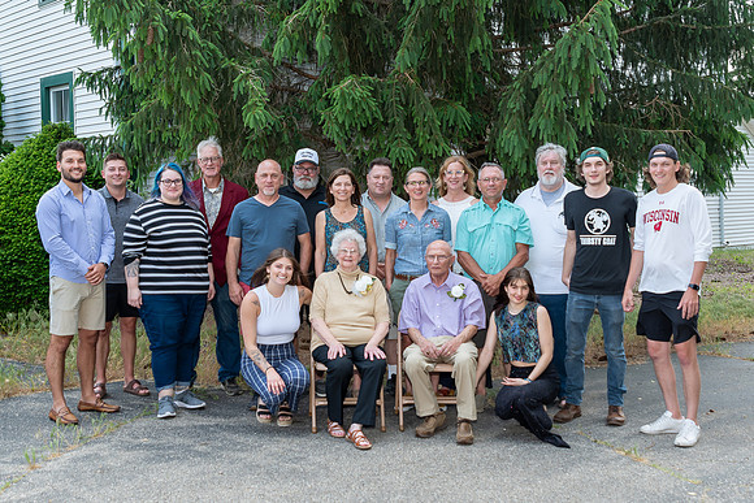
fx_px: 883
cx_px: 382
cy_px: 255
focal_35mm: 42
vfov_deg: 31.8
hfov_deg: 46.2
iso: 125
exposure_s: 1/200
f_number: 4
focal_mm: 24
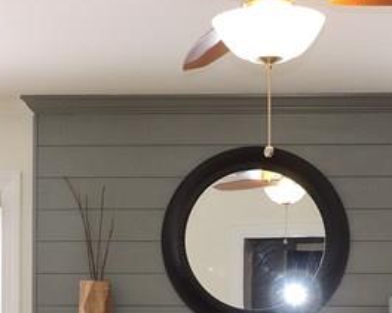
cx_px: 248
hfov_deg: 21.0
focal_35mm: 91
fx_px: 1055
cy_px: 277
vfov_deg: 16.7
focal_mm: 4.3
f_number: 3
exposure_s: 1/30
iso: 100
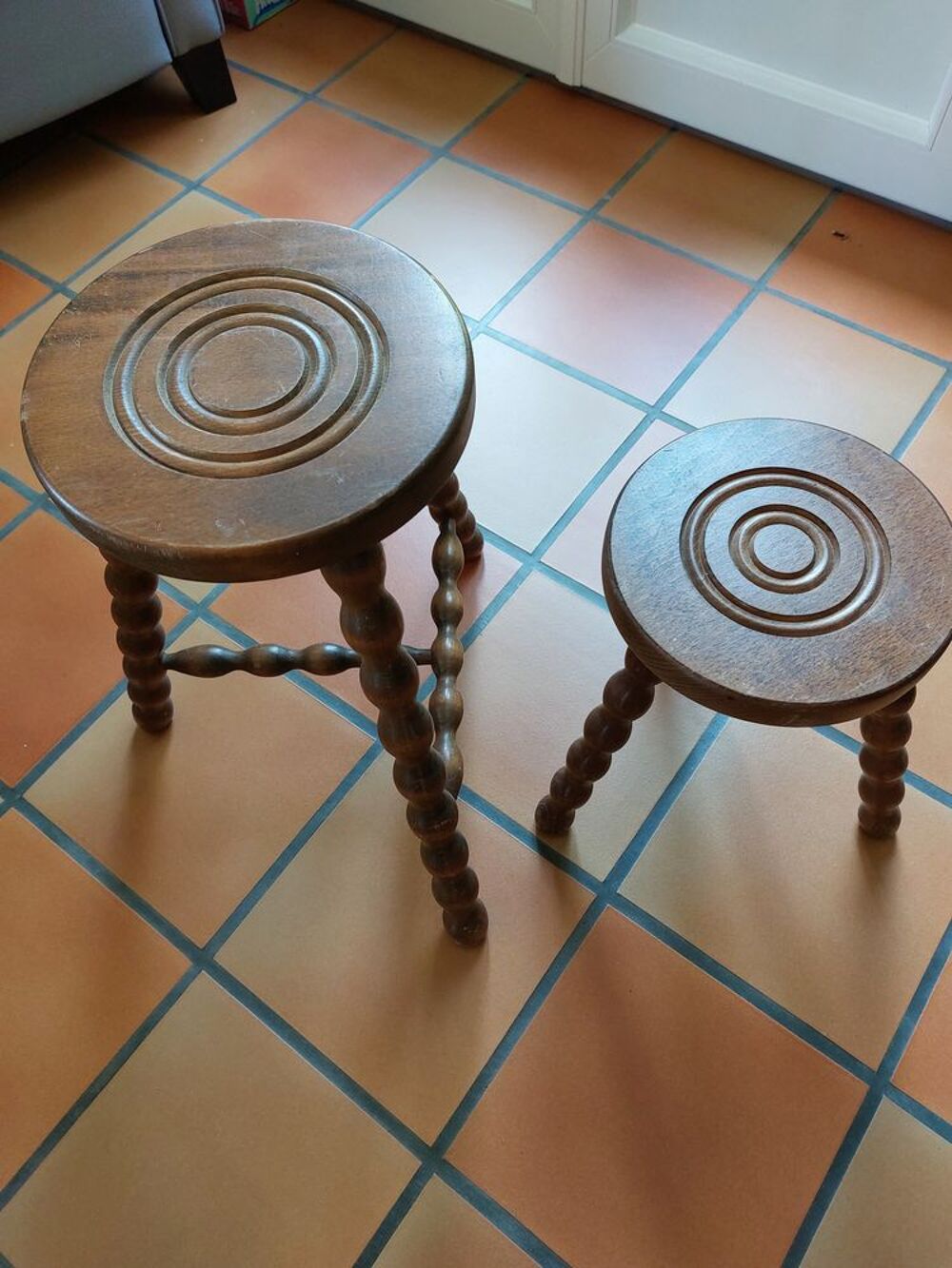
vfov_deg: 69.4
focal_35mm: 25
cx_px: 476
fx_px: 917
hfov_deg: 54.9
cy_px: 634
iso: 160
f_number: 1.8
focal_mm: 5.23
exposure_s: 1/100
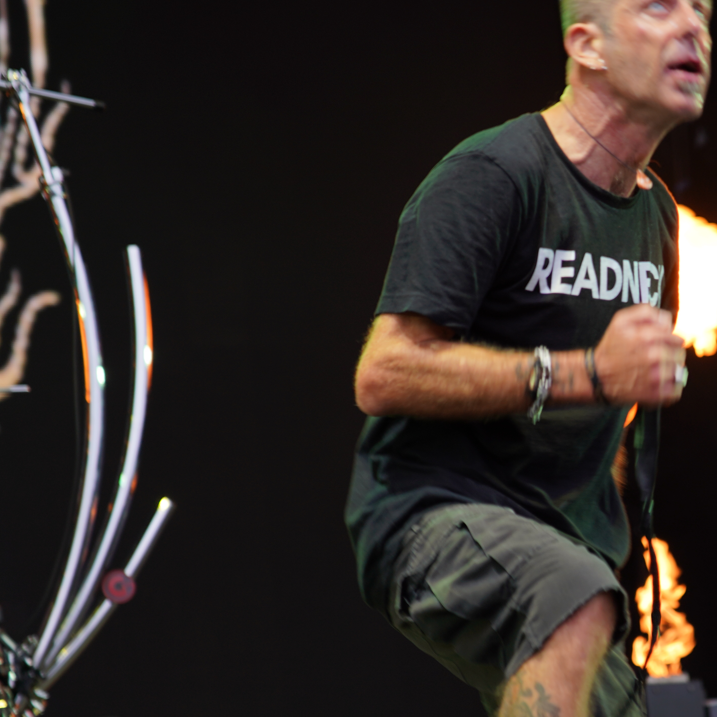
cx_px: 659
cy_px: 391
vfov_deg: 9.2
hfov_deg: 9.2
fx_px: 4452
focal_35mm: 190
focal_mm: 105
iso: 200
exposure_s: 1/80
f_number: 4
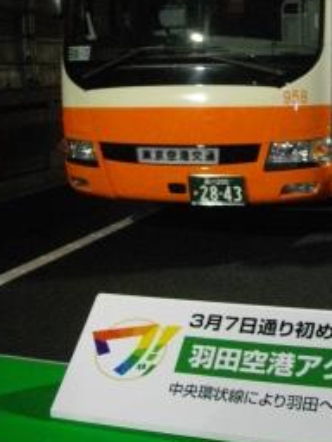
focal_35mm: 56
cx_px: 271
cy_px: 128
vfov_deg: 33.9
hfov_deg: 25.6
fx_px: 716
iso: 800
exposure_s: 1/20
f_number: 2.9
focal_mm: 5.7
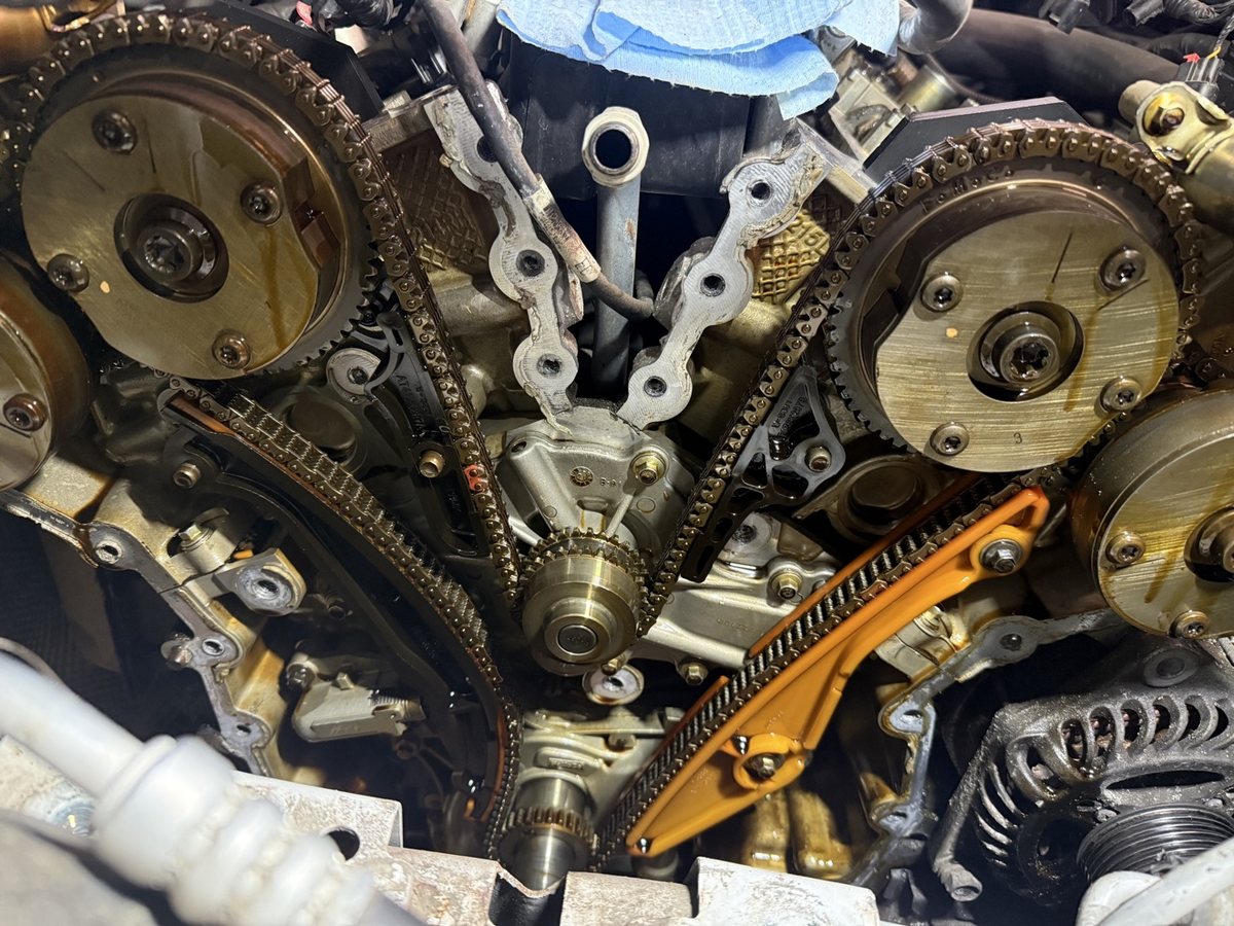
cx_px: 617
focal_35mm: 24
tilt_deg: -35.3
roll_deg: -9.3
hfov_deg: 71.6
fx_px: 856
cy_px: 463
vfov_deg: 56.8
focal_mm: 6.76
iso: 640
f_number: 1.78
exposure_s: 1/40
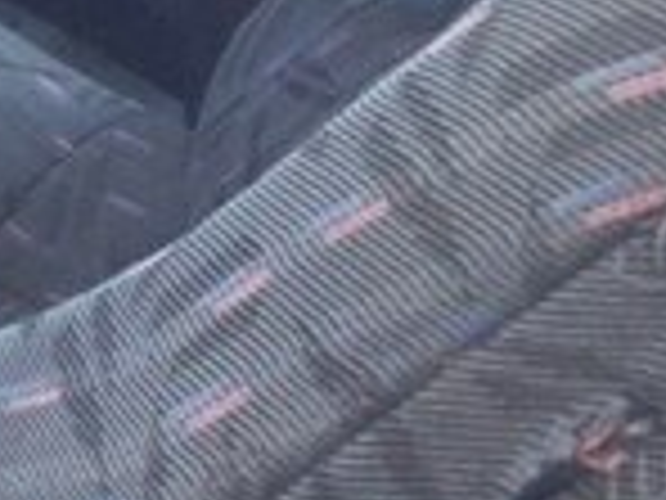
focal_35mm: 147
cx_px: -531
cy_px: -556
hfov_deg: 12.3
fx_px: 2828
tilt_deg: -28.1
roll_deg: -4.5
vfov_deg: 9.3
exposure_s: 1/20
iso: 80
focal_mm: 4.12
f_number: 2.4
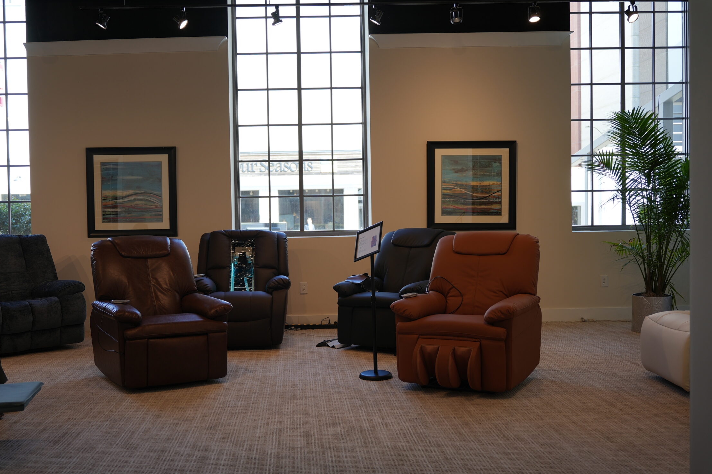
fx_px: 767
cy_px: 235
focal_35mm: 39
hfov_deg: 49.6
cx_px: 303
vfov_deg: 34.4
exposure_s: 1/125
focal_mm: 33.7
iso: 100
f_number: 2.8
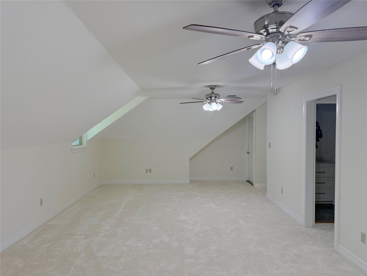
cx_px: 184
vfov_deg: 56.8
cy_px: 138
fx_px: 254
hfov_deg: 71.6
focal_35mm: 24
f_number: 1.78
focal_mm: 6.76
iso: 200
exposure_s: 1/236
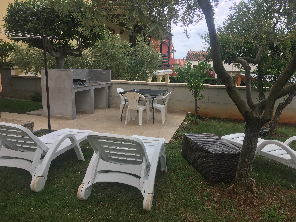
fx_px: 248
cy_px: 111
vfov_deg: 48.2
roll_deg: -2.5
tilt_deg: -11.4
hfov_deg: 61.7
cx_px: 148
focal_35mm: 29
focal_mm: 4.15
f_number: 2.2
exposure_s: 1/651
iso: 25
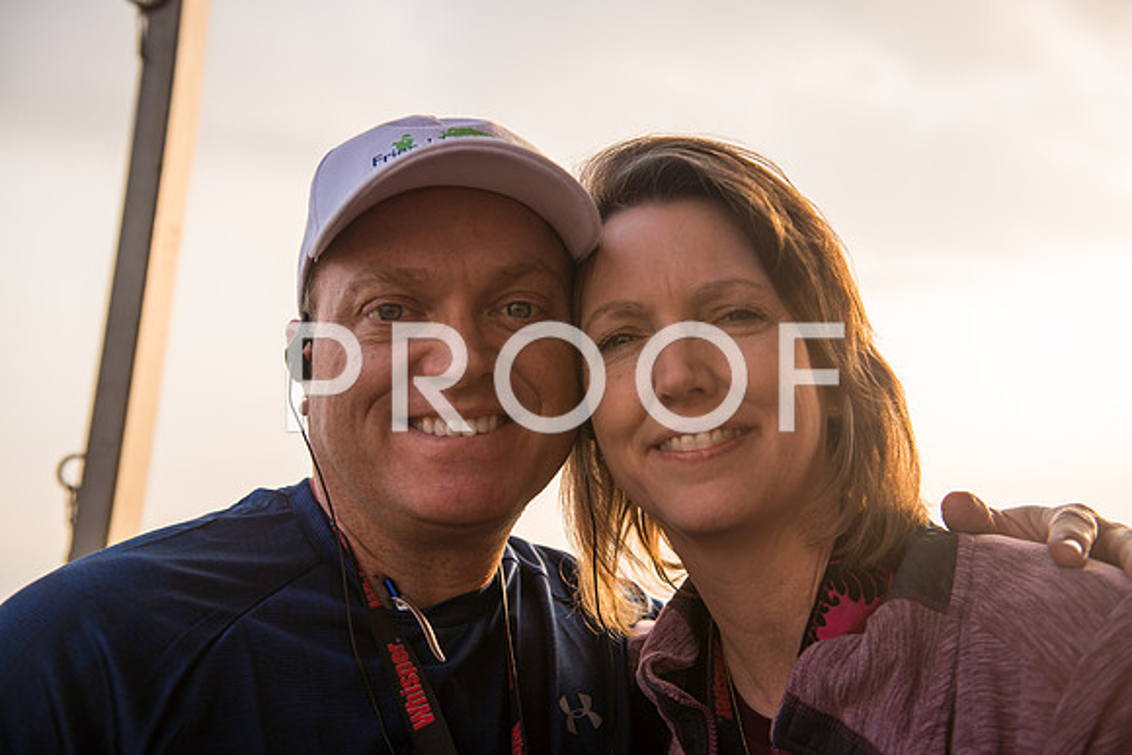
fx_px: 1321
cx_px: 566
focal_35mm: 42
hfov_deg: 46.4
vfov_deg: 31.9
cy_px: 378
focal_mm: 42
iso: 100
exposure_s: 1/640
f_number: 2.8
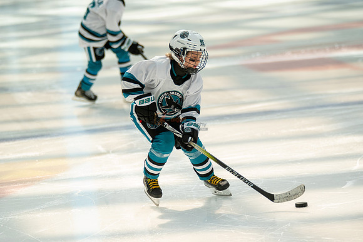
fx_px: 2772
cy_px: 150
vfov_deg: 5.0
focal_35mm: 275
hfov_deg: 7.5
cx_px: 182
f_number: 3.2
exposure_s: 1/2500
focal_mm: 221
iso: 1600
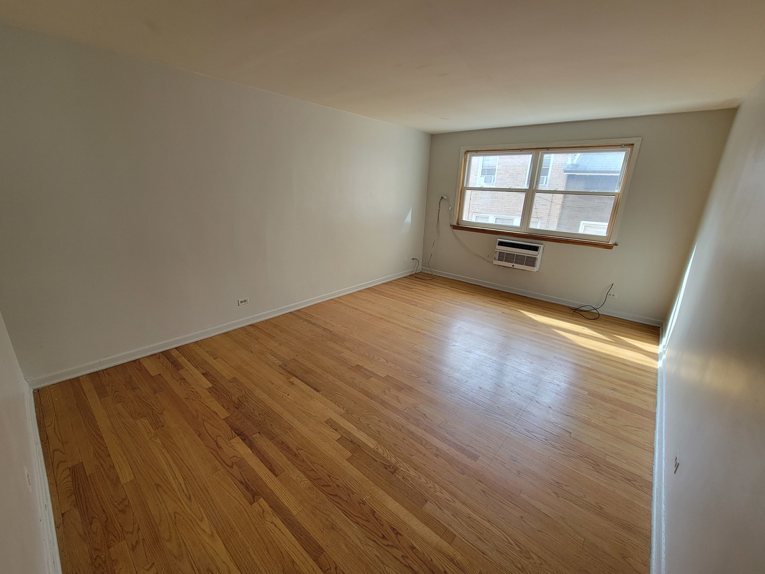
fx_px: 287
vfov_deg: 89.9
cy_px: 287
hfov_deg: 106.2
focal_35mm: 13
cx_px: 382
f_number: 2.2
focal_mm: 2.2
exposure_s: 1/60
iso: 80
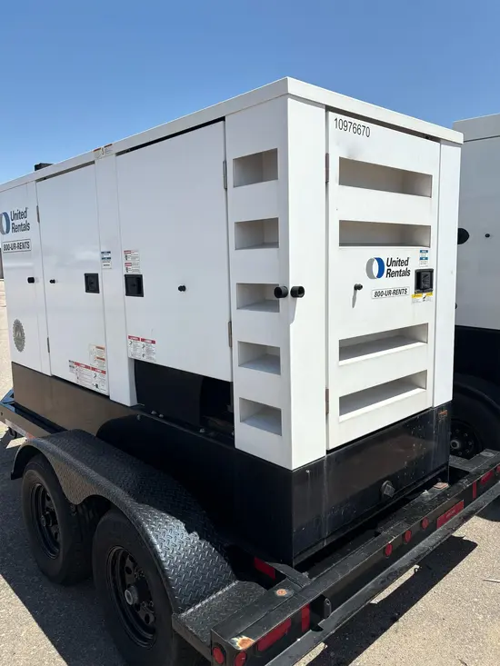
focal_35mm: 26
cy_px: 333
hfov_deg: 53.1
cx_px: 250
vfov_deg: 67.3
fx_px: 501
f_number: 1.6
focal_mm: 5.96
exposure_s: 1/4608
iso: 50
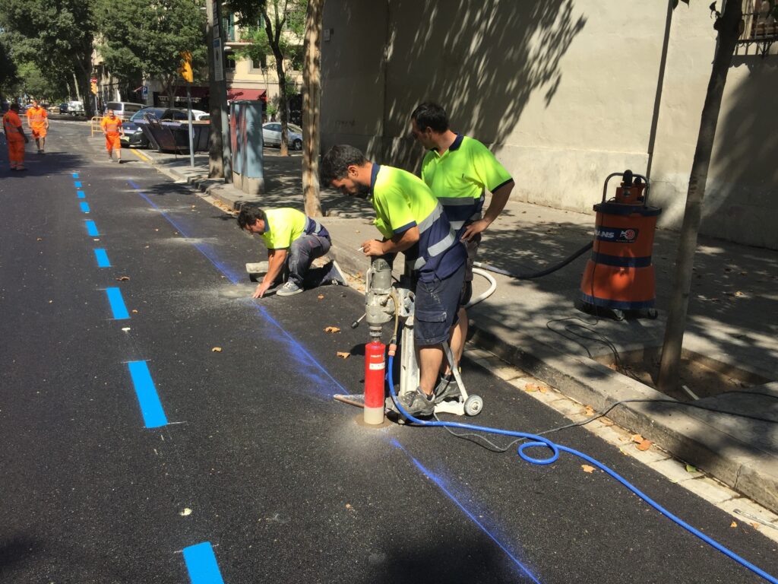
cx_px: 389
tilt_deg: -15.7
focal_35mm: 29
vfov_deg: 48.2
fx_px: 652
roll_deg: -1.6
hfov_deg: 61.7
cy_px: 292
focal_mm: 4.15
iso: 32
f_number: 2.2
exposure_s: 1/1319
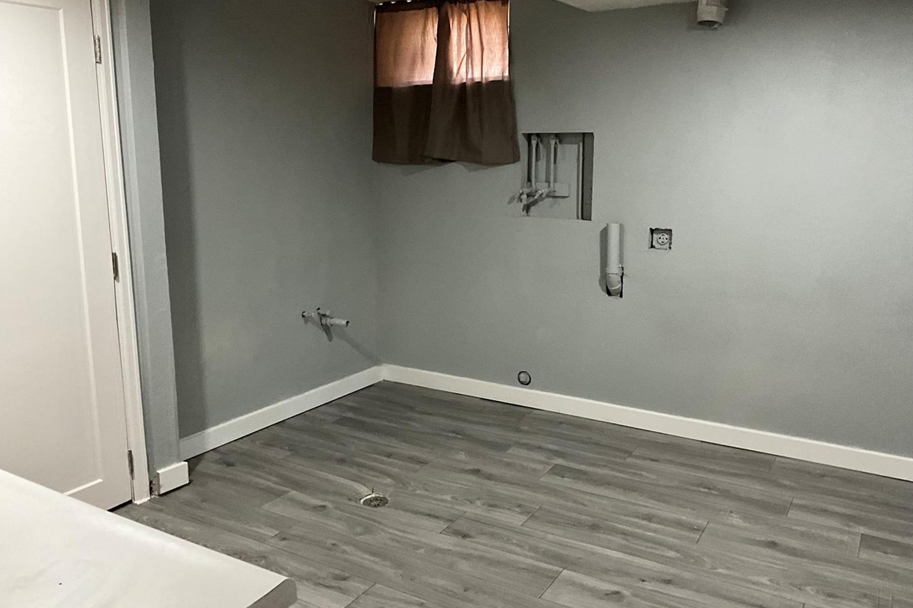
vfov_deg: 42.3
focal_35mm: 31
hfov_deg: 60.3
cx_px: 446
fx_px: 786
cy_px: 283
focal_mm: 3
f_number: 1.8
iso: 250
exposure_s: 1/60
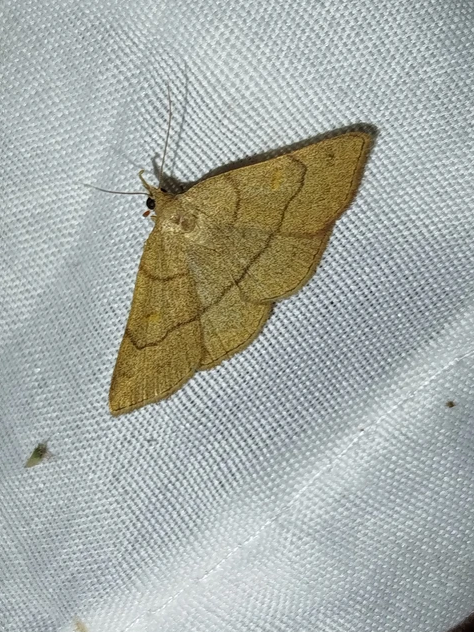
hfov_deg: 19.1
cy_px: 319
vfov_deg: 25.3
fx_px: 1406
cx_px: 237
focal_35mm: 77
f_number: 1.7
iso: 80
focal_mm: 5.31
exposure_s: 1/50
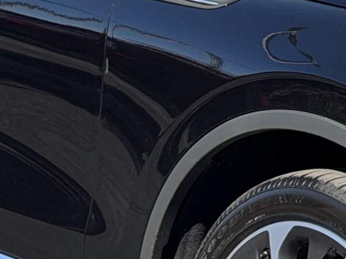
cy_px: 110
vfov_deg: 5.6
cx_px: 351
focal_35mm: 267
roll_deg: -5.0
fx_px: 2669
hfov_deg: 7.4
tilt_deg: -7.0
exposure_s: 1/2415
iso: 100
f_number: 1.78
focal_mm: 6.76
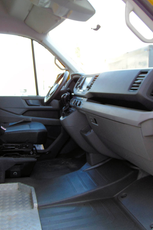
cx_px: 42
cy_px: 115
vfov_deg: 54.4
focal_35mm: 35
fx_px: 223
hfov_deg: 37.1
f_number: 3
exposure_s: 1/40
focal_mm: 4.5
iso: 80
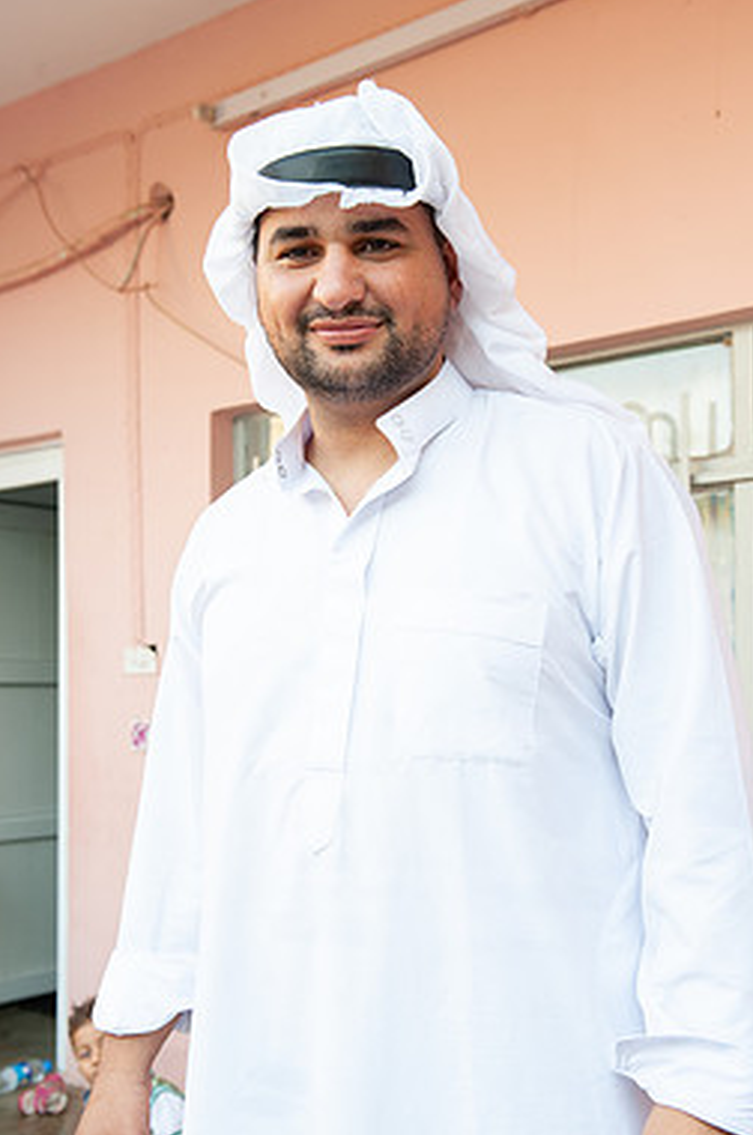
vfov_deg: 43.5
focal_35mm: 45
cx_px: 393
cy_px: 663
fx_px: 1417
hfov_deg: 29.8
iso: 800
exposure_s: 1/250
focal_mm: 38
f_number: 5
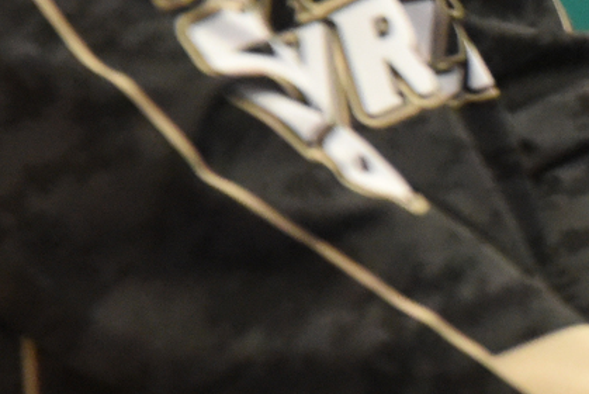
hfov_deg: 1.8
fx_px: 18762
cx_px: 1425
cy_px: 212
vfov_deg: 1.2
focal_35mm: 1146
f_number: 4
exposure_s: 1/250
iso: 6400
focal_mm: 200
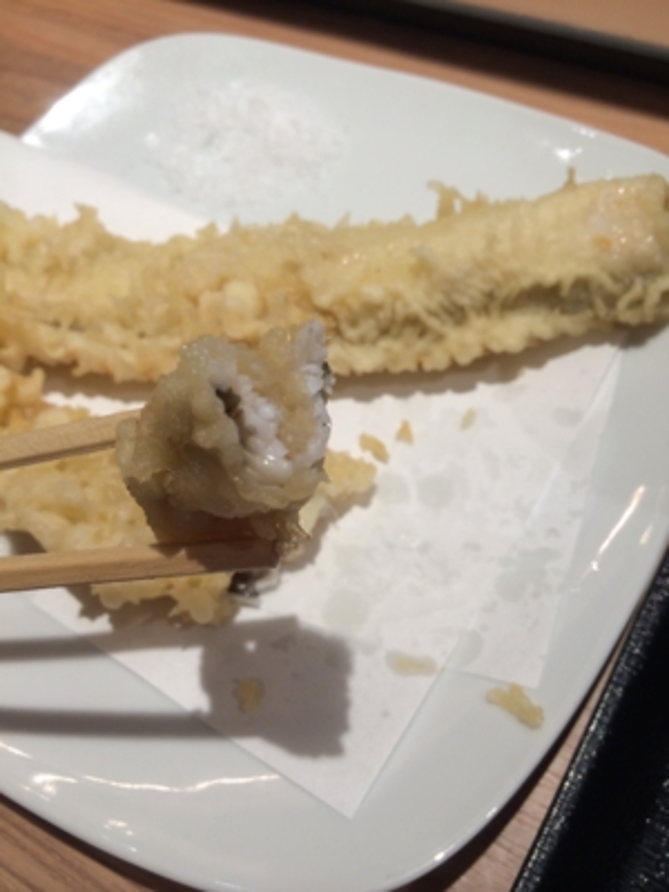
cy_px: 446
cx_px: 334
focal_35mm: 30
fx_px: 773
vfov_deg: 60.0
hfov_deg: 46.8
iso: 40
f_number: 2.2
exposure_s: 1/60
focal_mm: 4.12
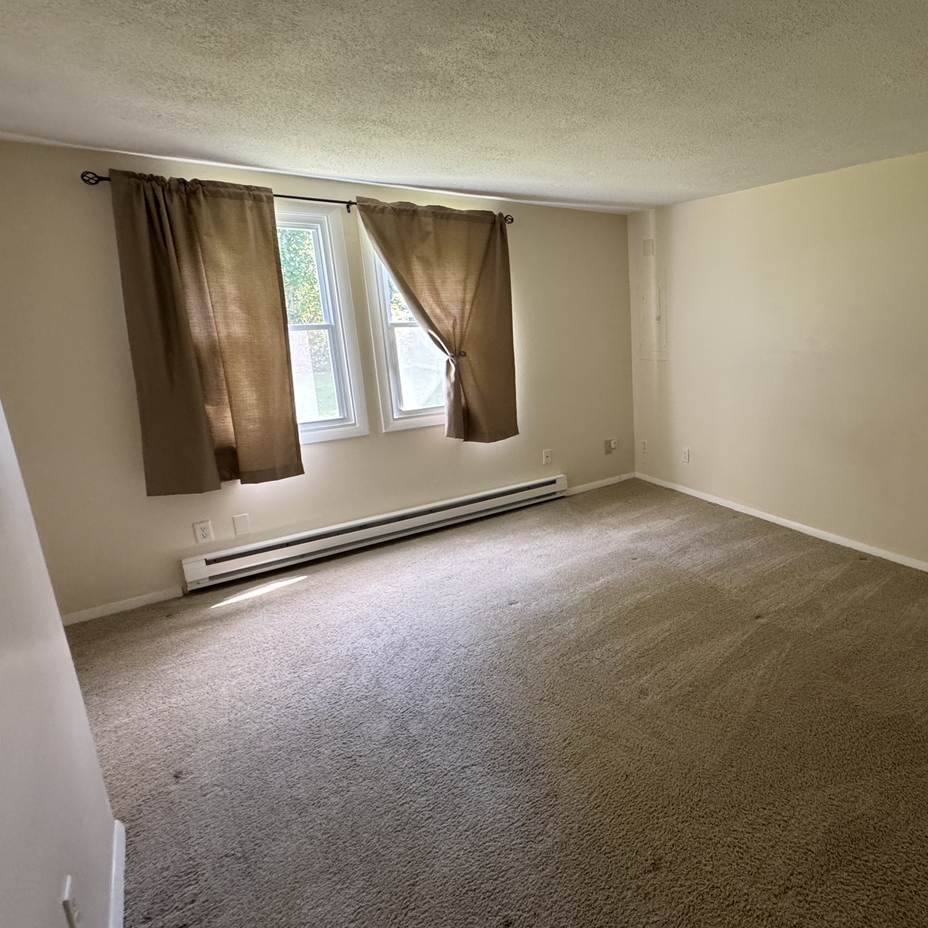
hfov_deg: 73.2
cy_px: 441
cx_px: 675
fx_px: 576
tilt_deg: -12.6
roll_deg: +1.0
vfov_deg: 77.6
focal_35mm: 19
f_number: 2.2
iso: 320
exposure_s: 1/60
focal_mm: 2.22
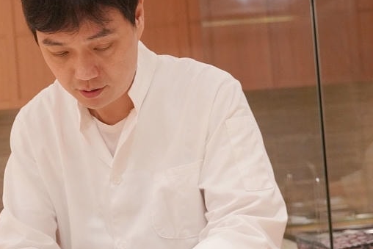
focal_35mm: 85
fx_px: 881
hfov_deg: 23.5
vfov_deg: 16.1
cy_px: 134
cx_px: 73
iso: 4000
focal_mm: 36
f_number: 4
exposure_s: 1/160
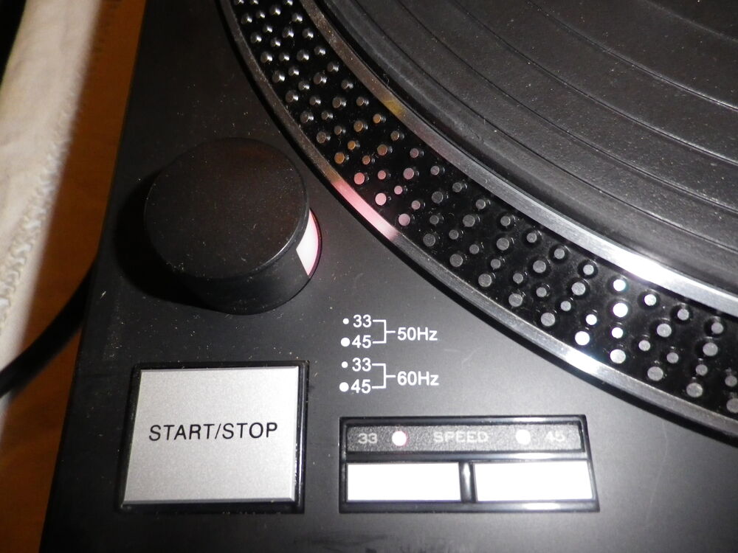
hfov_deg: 69.4
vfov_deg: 54.9
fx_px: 533
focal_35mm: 25
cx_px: 369
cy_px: 276
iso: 400
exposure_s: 1/50
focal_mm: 4.5
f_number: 7.1
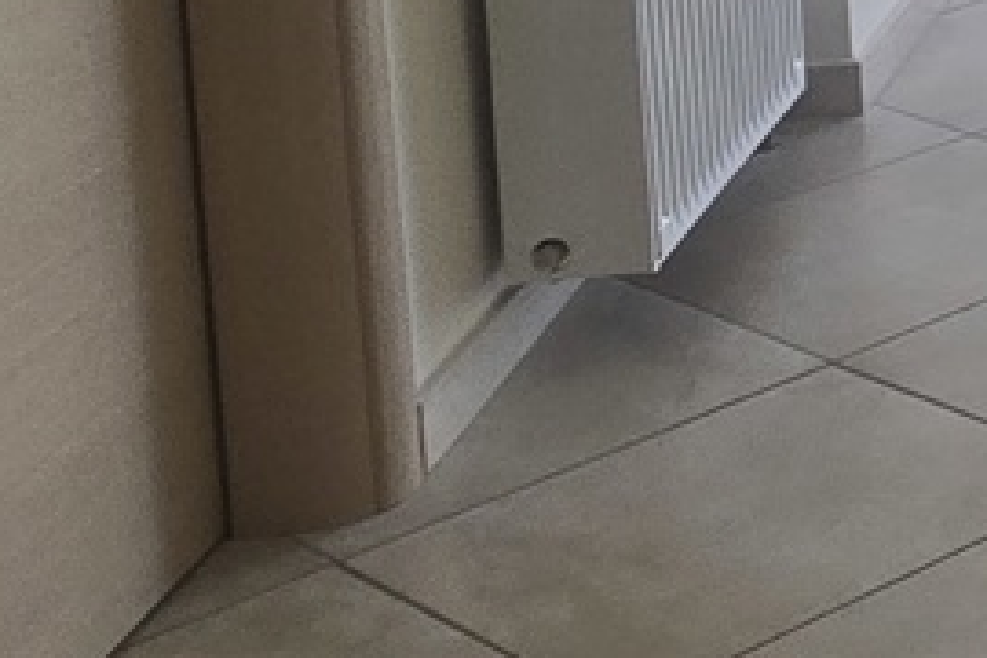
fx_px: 2632
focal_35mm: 96
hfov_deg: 14.9
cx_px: 2255
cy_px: -567
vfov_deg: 12.8
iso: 50
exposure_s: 1/168
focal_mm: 2.2
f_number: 2.2
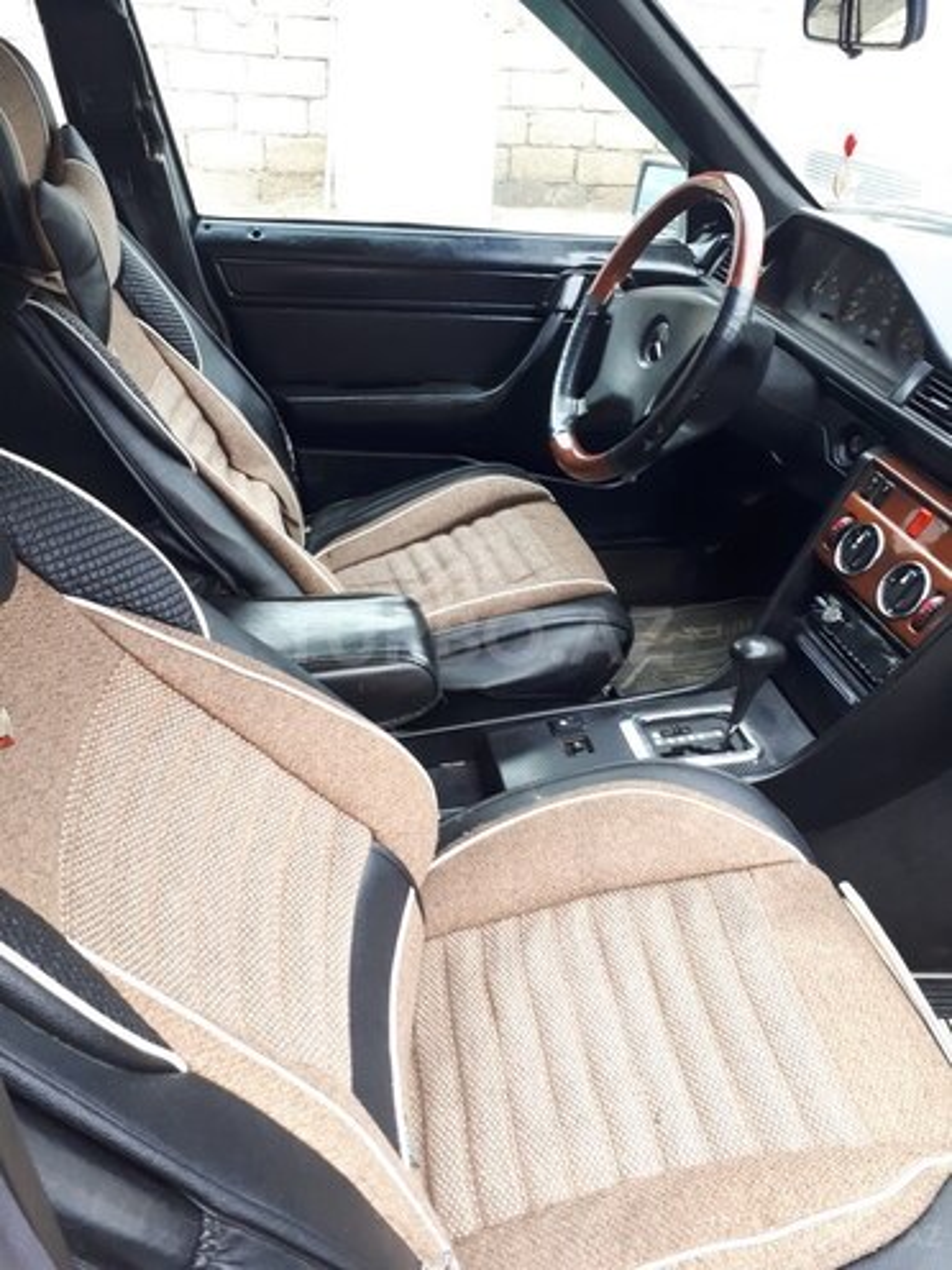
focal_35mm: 27
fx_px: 990
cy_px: 635
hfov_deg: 51.4
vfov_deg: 65.3
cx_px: 476
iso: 100
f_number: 1.9
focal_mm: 3.6
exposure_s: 1/33
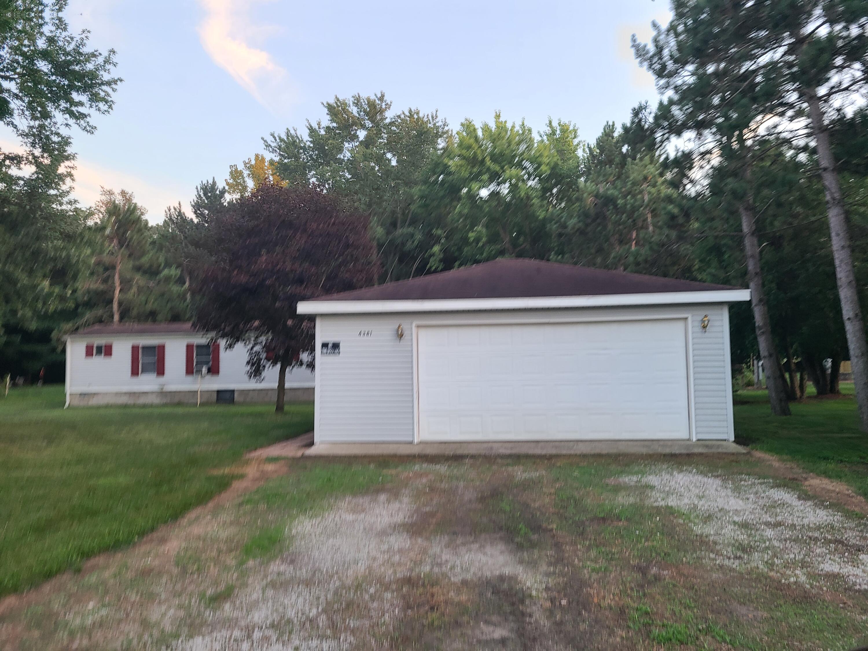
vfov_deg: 53.1
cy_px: 326
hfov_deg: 67.3
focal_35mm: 26
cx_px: 434
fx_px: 652
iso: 50
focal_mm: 5.4
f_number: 1.8
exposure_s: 1/60
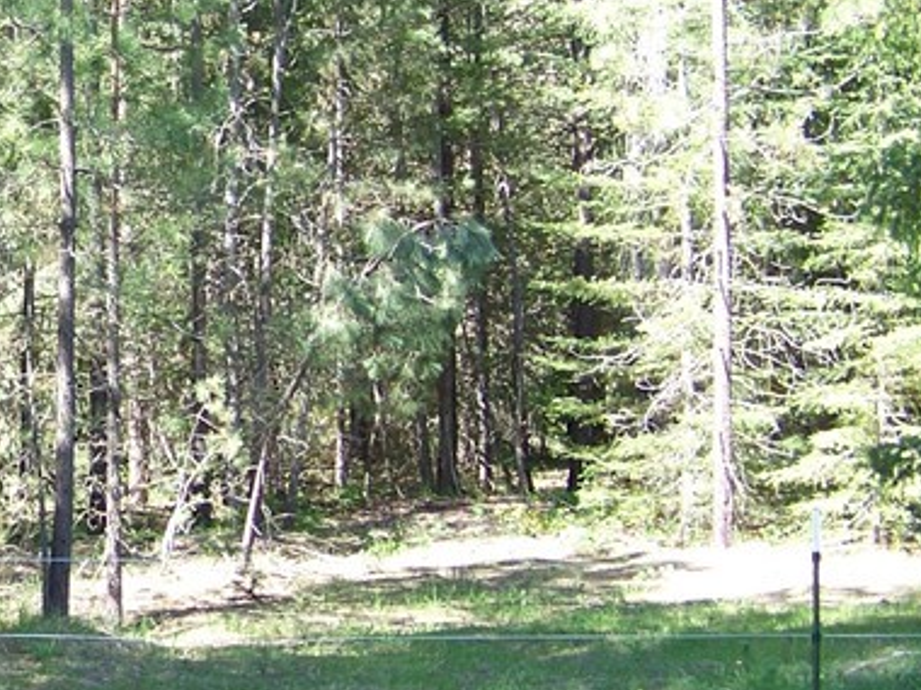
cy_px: 283
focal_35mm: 97
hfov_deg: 19.1
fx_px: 2581
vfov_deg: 15.2
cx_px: -170
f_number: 2.8
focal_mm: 5.85
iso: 64
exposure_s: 1/80
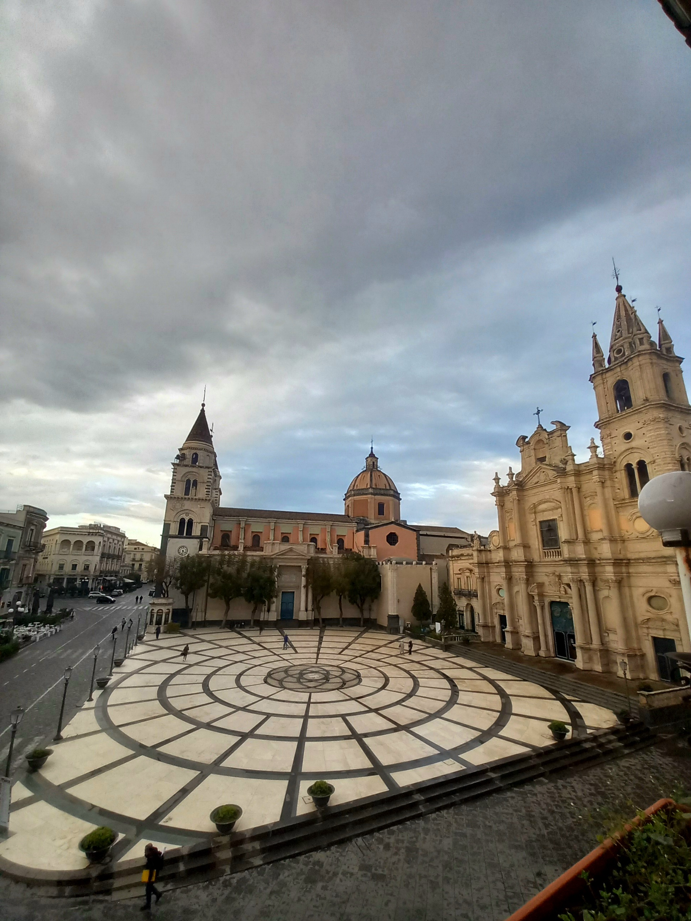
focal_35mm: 13
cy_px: 460
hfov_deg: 89.9
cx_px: 346
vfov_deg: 106.2
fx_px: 346
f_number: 2.2
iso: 50
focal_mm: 1.13
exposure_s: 1/135
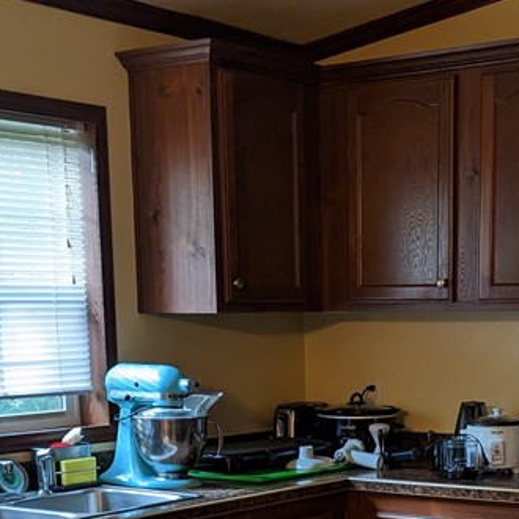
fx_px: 1255
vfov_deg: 22.1
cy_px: 574
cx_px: 354
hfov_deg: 23.2
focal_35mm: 74
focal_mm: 4.38
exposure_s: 1/24
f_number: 1.73
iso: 128
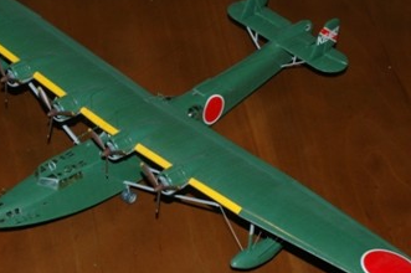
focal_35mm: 102
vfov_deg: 13.4
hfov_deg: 20.0
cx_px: 174
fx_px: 1163
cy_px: 122
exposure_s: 1/60
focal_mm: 50
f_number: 11
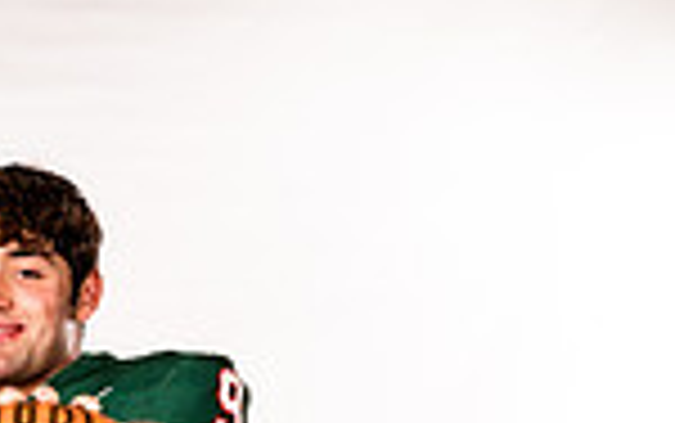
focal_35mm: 147
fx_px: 2706
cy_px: 968
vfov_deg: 8.3
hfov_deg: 14.1
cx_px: 90
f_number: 8
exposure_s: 1/400
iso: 800
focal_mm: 48
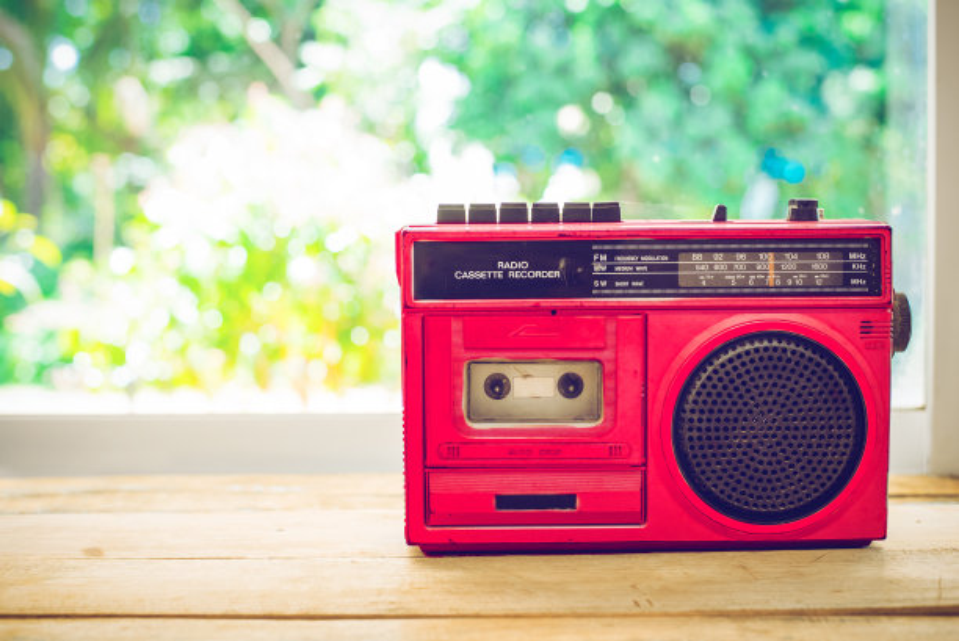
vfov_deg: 27.0
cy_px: 320
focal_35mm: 50
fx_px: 1333
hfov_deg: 39.6
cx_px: 480
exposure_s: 1/40
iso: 100
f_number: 4
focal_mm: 50
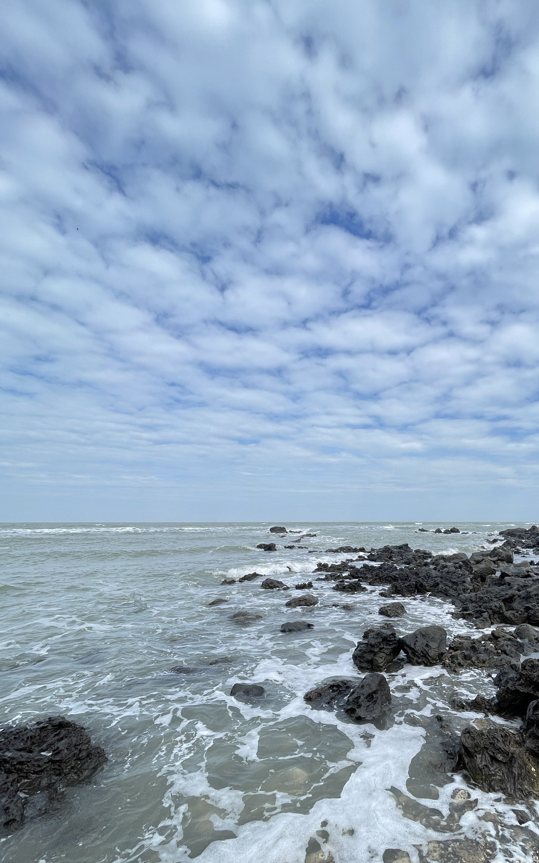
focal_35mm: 16
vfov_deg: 97.1
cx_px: 363
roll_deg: +0.1
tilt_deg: +2.4
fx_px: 376
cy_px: 494
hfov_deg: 69.0
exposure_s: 1/773
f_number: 2.4
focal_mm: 1.54
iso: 25
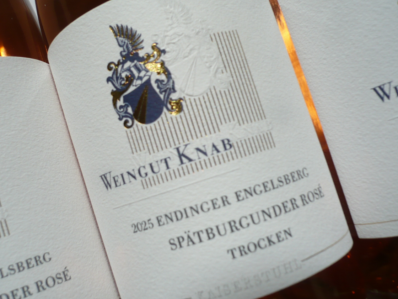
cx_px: 184
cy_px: 138
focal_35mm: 40
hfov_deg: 46.8
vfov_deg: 35.9
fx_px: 460
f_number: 8
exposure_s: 1/640
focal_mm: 5.8
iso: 100
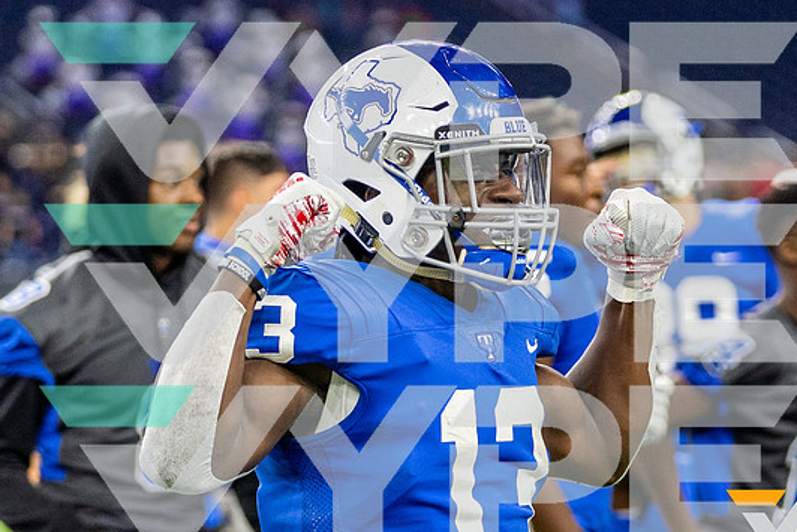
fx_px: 5292
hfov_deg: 8.6
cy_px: 382
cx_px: 473
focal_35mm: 239
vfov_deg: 5.8
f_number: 2.8
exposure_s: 1/1250
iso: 1250
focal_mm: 97
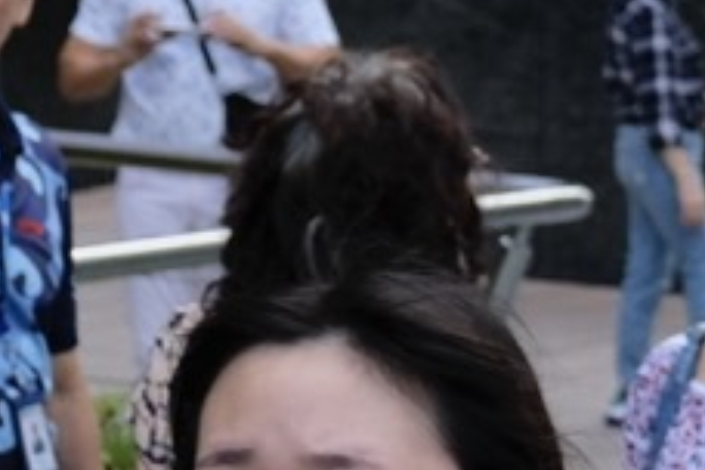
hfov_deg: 7.5
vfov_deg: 5.4
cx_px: 1775
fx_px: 4954
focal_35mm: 253
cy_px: 60
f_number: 3.6
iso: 400
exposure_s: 1/350
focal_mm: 30.2
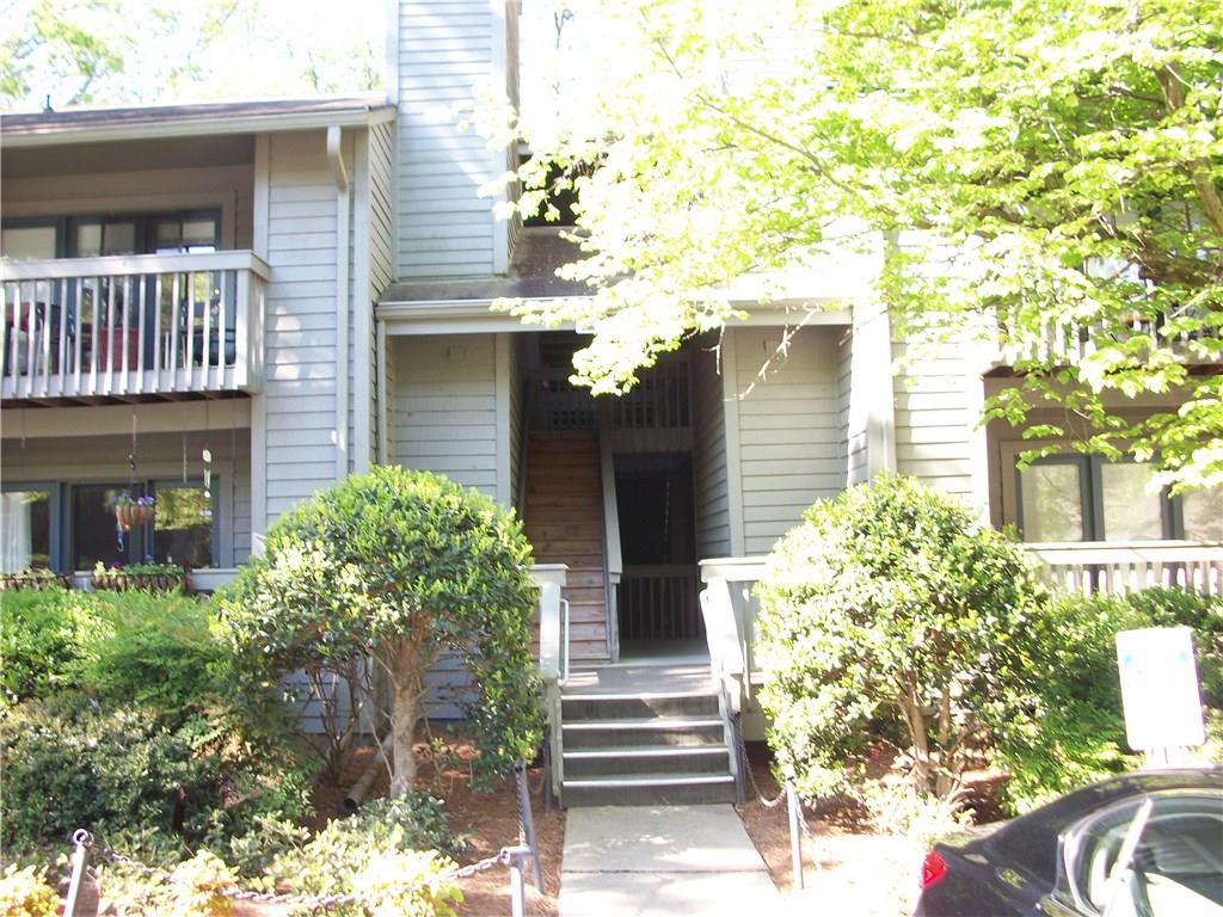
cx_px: 612
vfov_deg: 40.7
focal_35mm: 35
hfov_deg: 52.6
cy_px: 458
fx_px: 1237
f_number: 3.1
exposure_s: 1/60
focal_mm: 6.3
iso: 80
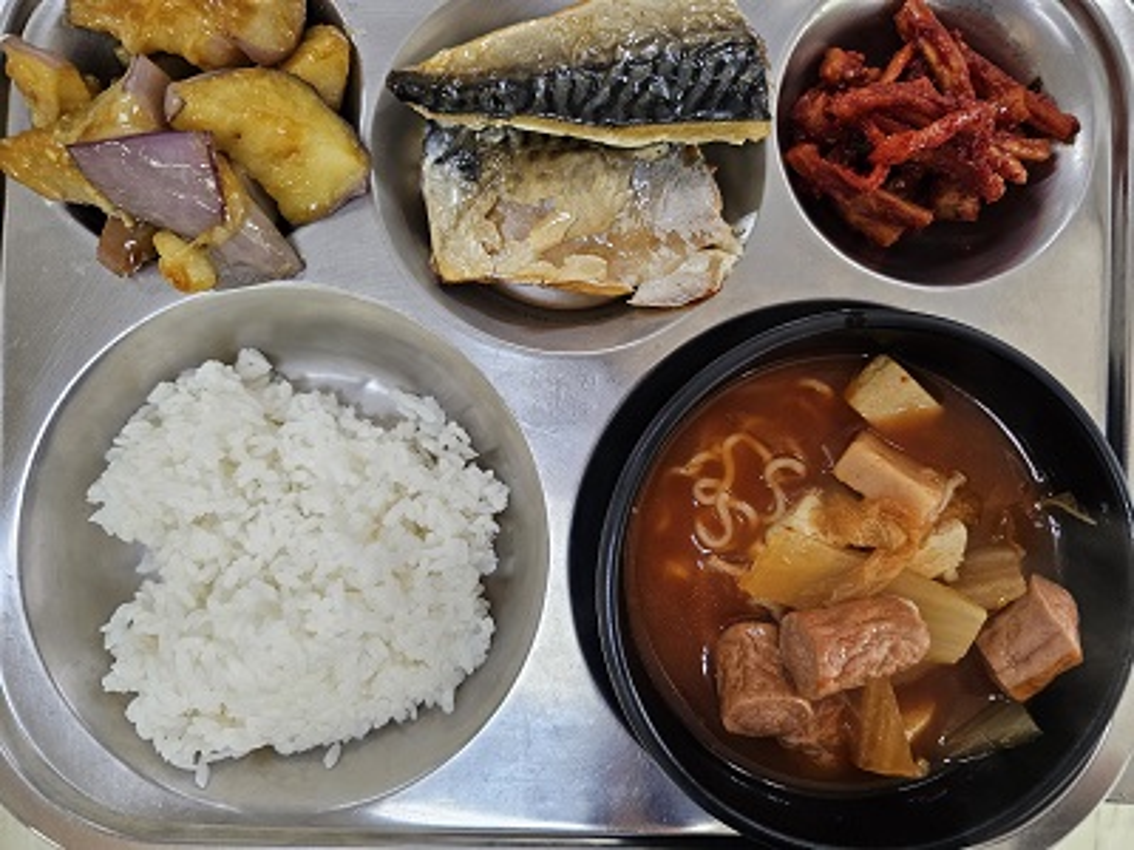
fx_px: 753
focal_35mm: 23
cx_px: 567
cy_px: 425
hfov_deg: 73.9
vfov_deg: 58.9
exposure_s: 1/100
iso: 200
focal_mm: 6.3
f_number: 1.7
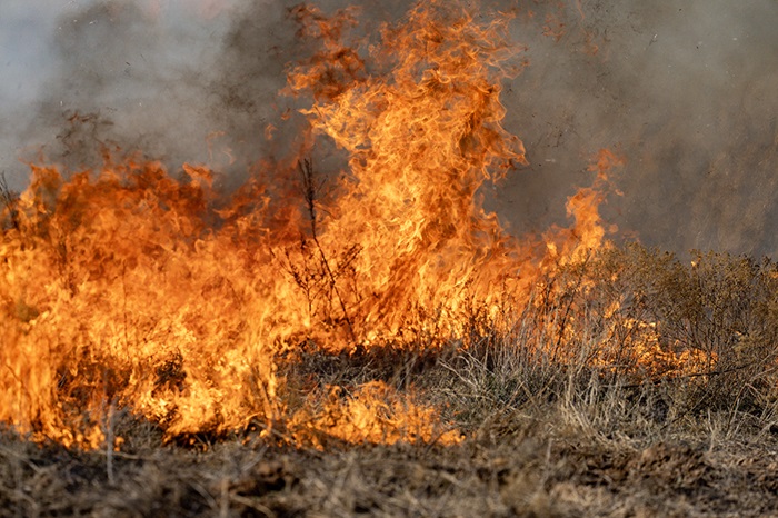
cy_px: 259
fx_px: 8640
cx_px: 389
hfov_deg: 5.2
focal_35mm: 400
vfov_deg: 3.4
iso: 400
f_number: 4.5
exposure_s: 1/4000
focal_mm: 400
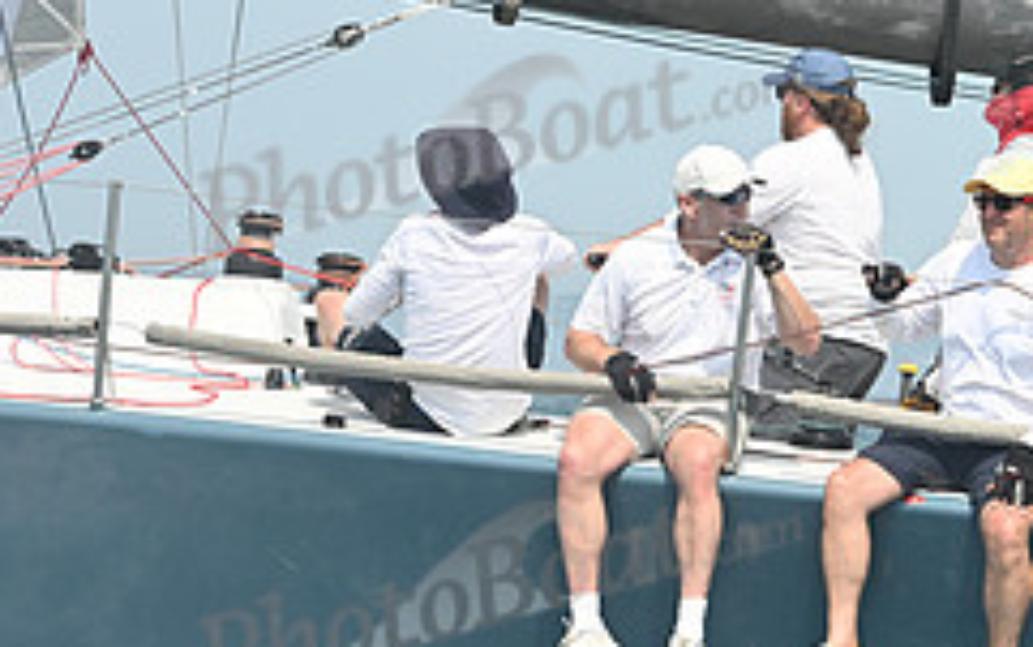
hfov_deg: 7.7
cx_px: 1029
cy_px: 306
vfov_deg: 4.9
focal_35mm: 270
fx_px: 7607
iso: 320
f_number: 6.3
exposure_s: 1/1250
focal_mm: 110
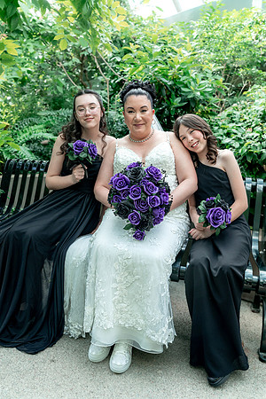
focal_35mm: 28
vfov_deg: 65.5
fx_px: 310
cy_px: 200
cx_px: 133
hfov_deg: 46.4
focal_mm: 28
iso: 200
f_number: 3.5
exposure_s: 1/160
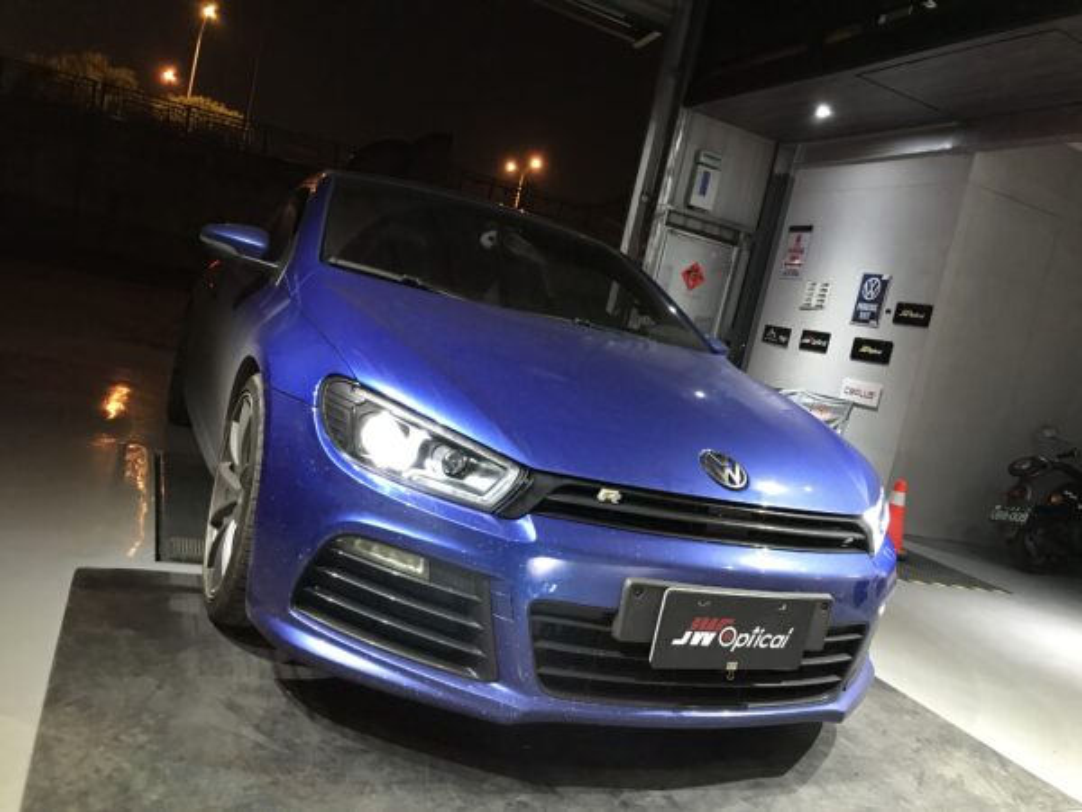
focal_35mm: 28
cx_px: 541
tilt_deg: -4.8
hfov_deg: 63.4
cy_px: 406
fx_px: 875
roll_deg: -11.9
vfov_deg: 49.7
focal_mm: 3.99
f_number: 1.8
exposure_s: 1/7
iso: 80
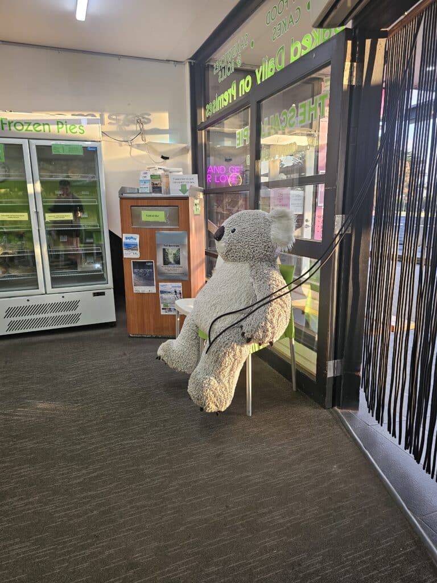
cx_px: 218
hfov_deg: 58.9
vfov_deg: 73.9
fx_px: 387
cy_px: 292
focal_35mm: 23
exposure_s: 1/100
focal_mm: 6.3
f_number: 1.7
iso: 125
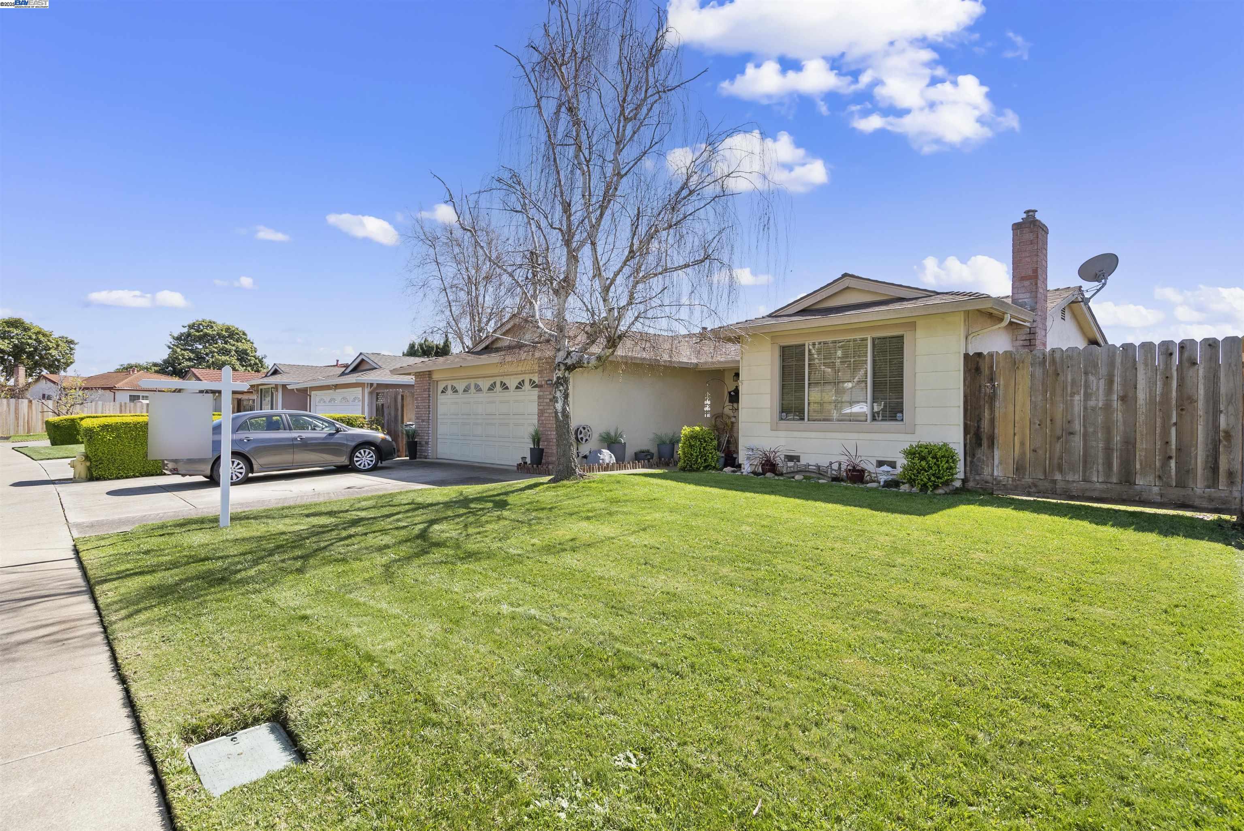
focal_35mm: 18
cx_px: 622
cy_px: 416
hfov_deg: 90.0
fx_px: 622
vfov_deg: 67.4
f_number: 8
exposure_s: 1/320
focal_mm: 18
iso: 500
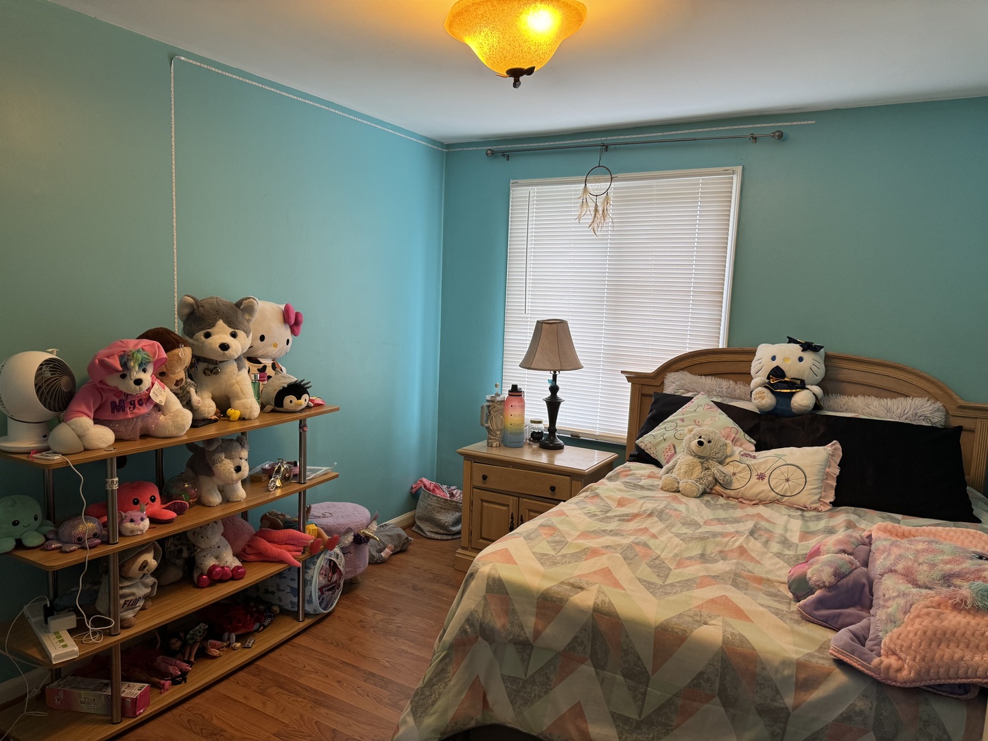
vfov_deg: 56.8
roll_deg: -2.6
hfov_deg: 71.6
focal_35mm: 24
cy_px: 370
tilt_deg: -7.1
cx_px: 494
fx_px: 685
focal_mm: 6.76
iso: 160
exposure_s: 1/60
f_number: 1.78
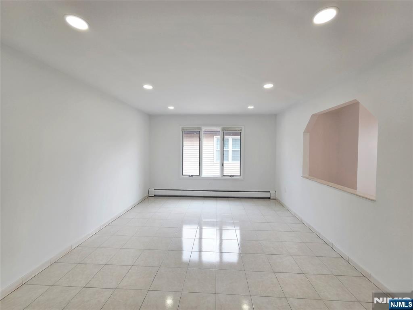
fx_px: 155
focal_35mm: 13
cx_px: 206
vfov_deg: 89.9
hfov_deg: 106.2
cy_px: 155
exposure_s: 1/145
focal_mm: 2.2
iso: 50
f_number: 2.2
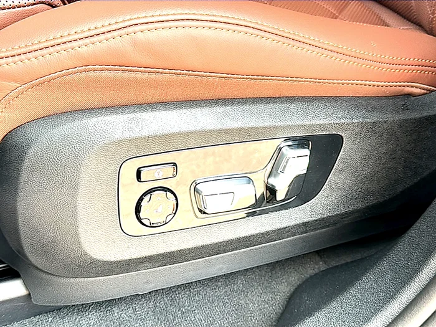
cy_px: 164
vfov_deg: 36.0
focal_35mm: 40
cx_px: 218
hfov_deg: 46.8
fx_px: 504
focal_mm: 6.86
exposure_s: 1/135
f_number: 1.78
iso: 64
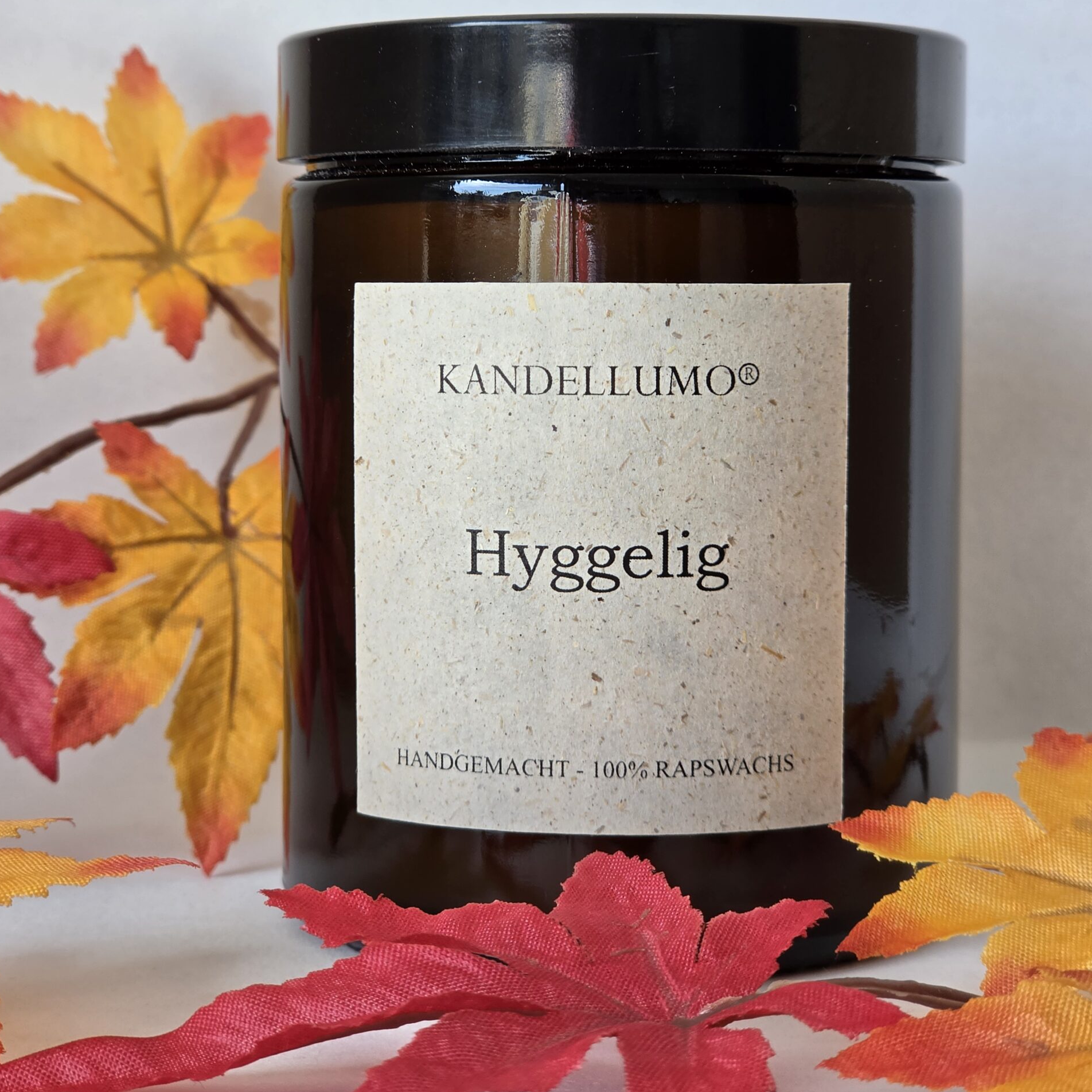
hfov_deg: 21.1
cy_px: 401
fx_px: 2927
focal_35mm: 82
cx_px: 547
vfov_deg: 21.1
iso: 25
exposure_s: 1/146
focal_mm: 7
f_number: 2.4
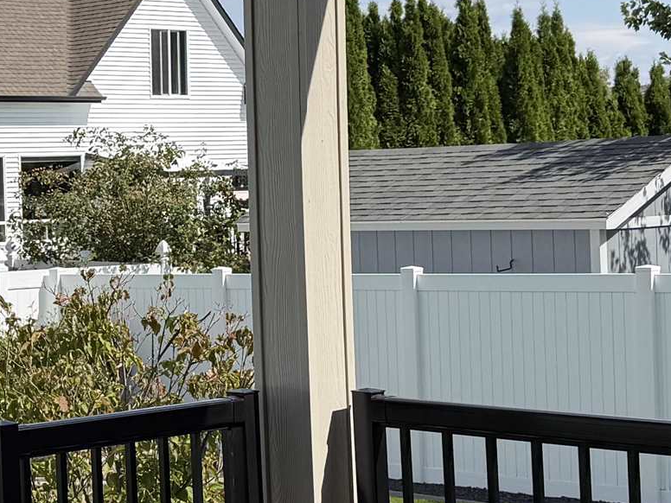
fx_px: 1841
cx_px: -148
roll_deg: +2.1
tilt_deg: -0.2
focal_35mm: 95
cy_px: 209
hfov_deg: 19.4
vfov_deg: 15.6
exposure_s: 1/8130
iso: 80
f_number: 1.78
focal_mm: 6.76
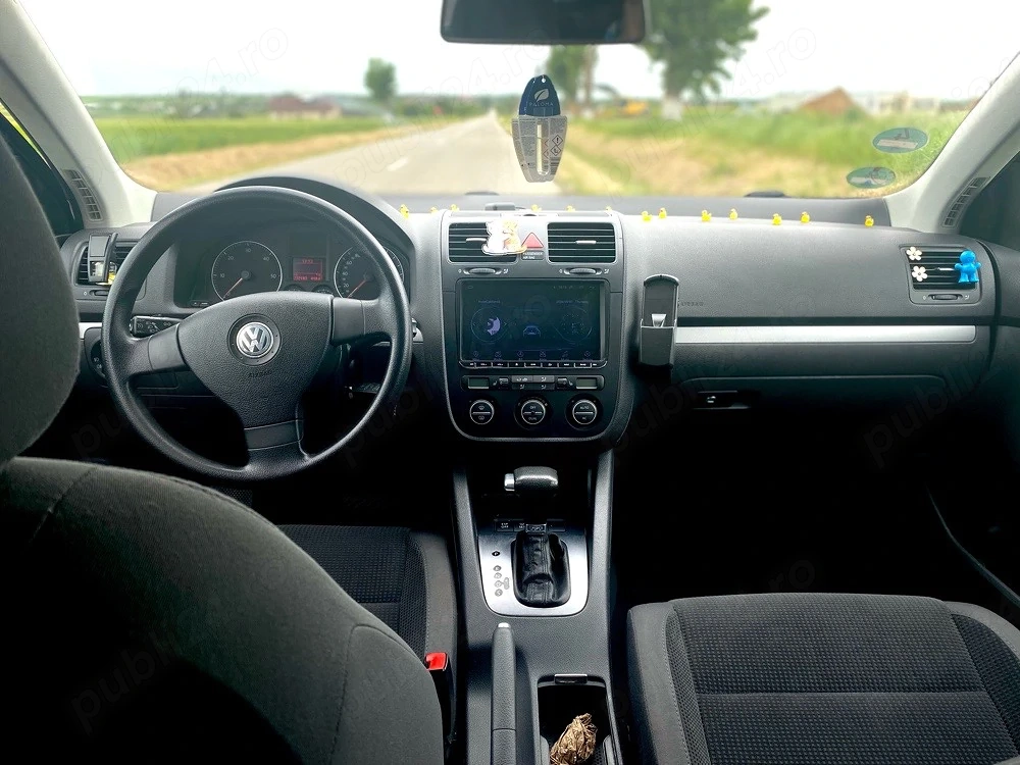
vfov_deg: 53.1
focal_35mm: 26
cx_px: 510
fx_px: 766
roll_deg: +0.8
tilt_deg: -18.4
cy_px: 382
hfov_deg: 67.3
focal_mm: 4.25
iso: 32
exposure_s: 1/221
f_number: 1.8
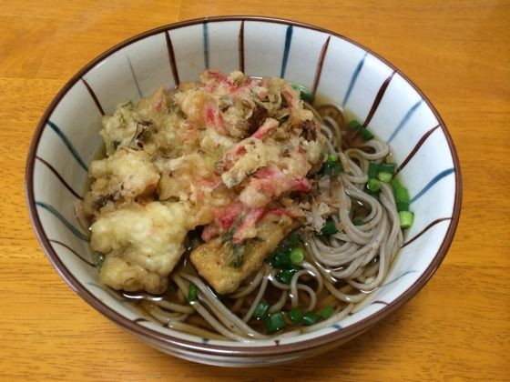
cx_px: 255
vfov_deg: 46.8
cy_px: 191
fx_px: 442
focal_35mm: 30
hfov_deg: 60.0
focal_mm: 4.12
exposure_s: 1/30
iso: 64
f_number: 2.2
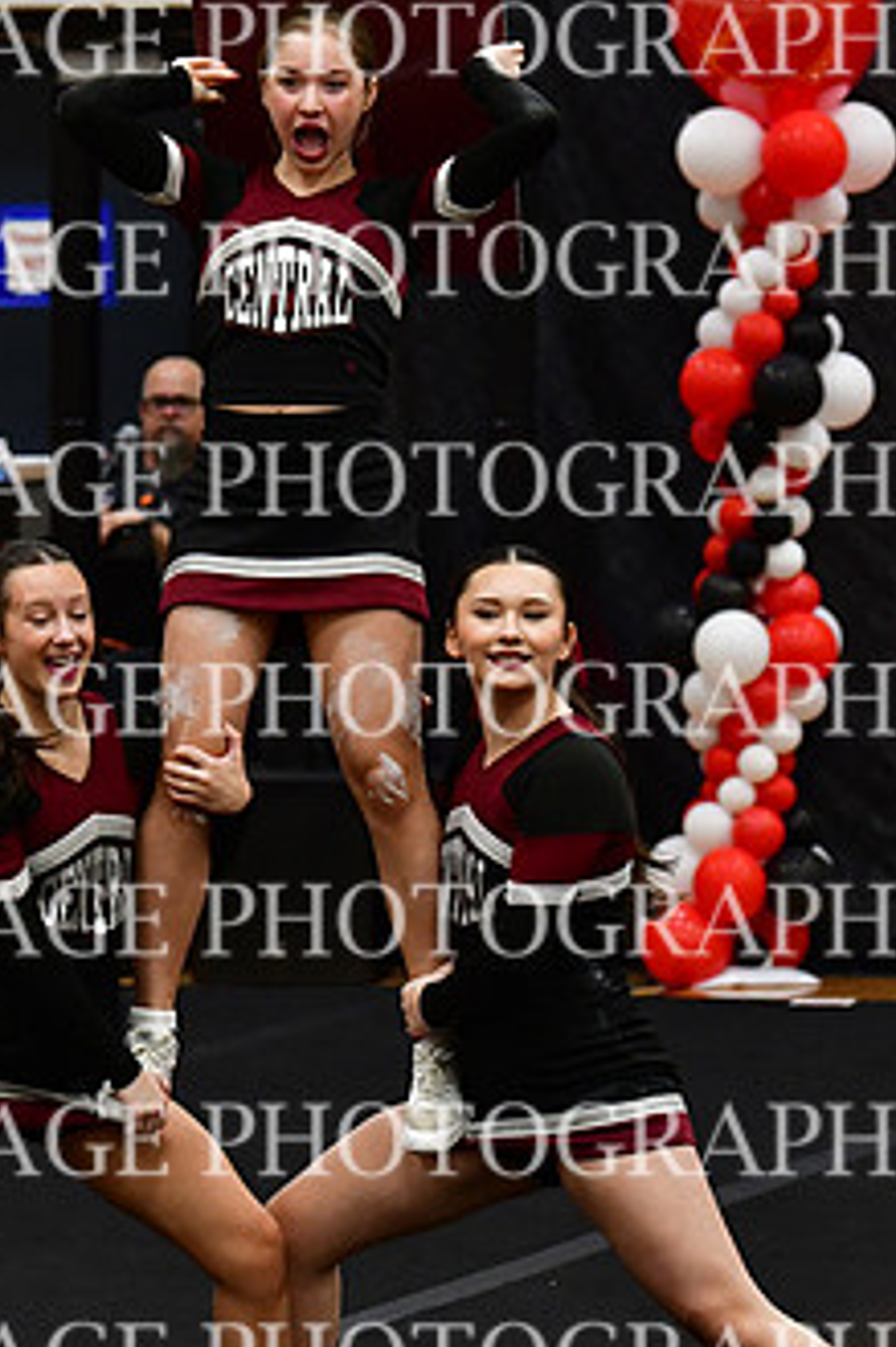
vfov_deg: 6.7
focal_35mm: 307
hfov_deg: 4.5
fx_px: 11473
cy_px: 590
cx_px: 174
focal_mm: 116
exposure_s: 1/500
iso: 4000
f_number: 4
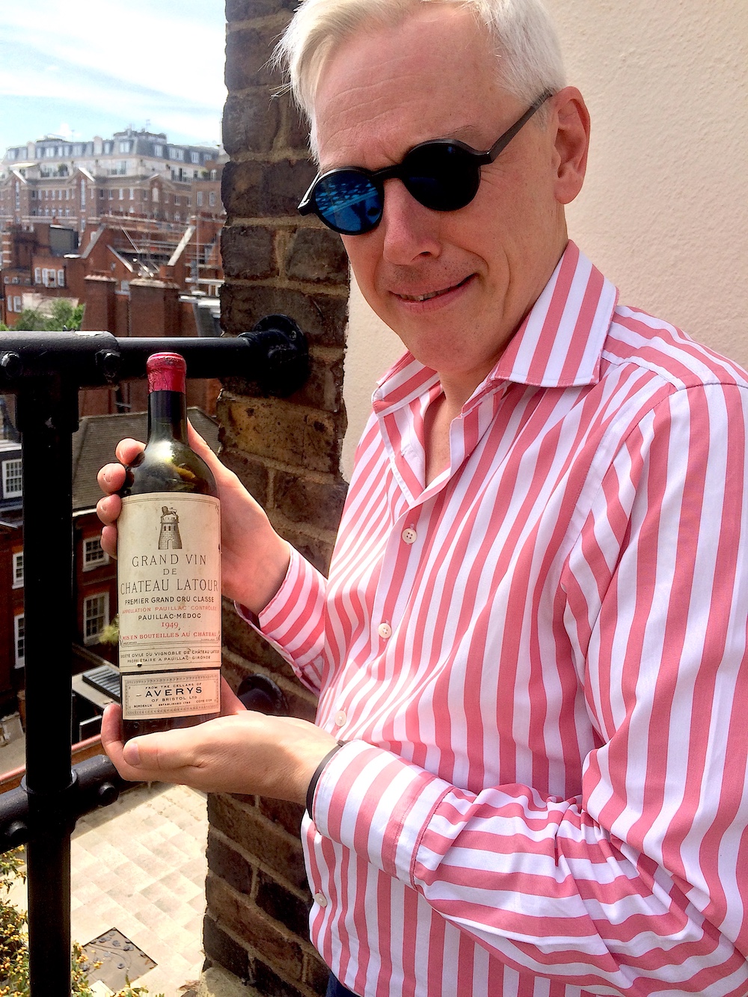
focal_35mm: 29
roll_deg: -0.7
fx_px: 835
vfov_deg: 61.7
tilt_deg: -13.4
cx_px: 374
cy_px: 498
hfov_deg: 48.2
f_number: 2.2
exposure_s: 1/1001
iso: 32
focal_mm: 4.15
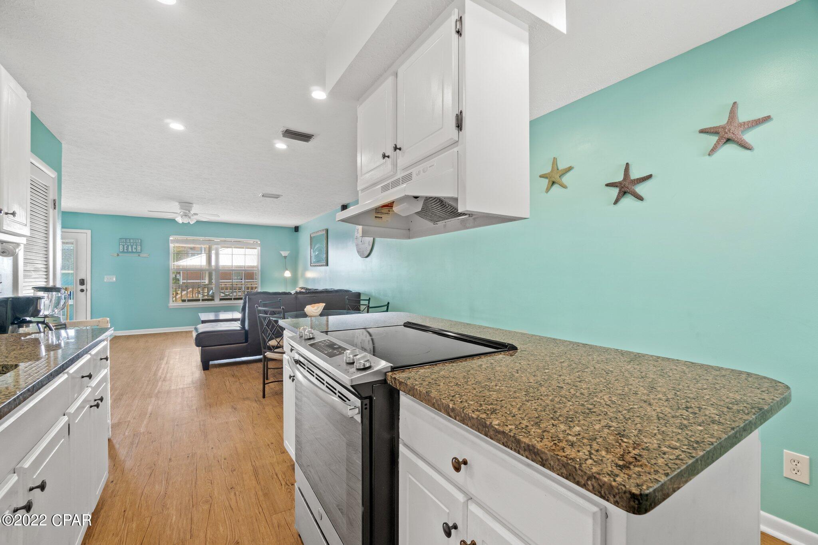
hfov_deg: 100.4
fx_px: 341
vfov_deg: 77.3
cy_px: 272
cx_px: 409
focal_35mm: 15
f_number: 8
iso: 400
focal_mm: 10
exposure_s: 1.3
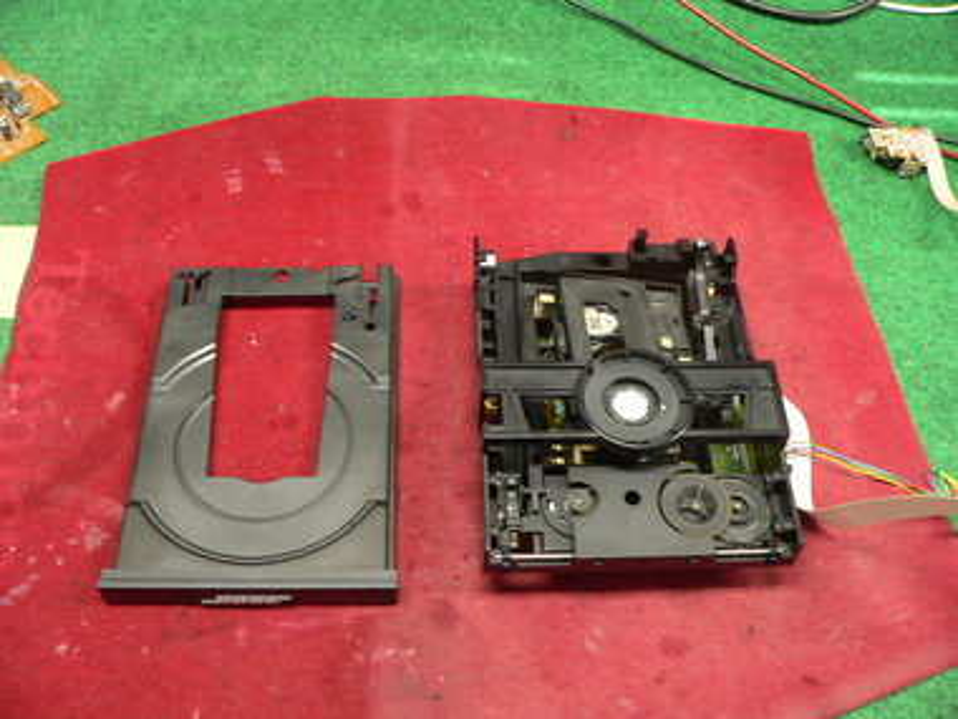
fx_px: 996
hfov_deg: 51.4
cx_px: 479
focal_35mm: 36
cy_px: 360
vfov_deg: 39.7
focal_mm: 6
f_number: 2.8
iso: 200
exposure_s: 1/8
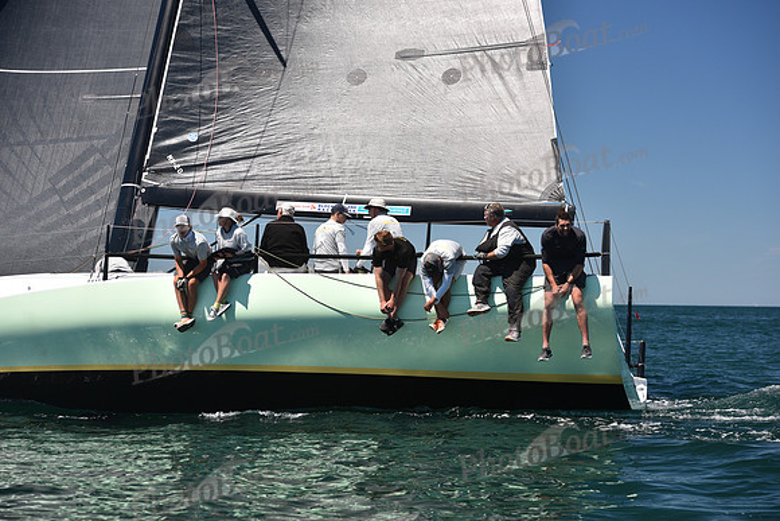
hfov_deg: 28.8
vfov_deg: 19.5
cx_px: 390
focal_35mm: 70
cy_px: 260
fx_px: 1517
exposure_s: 1/800
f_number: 4.5
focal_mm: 70
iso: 250
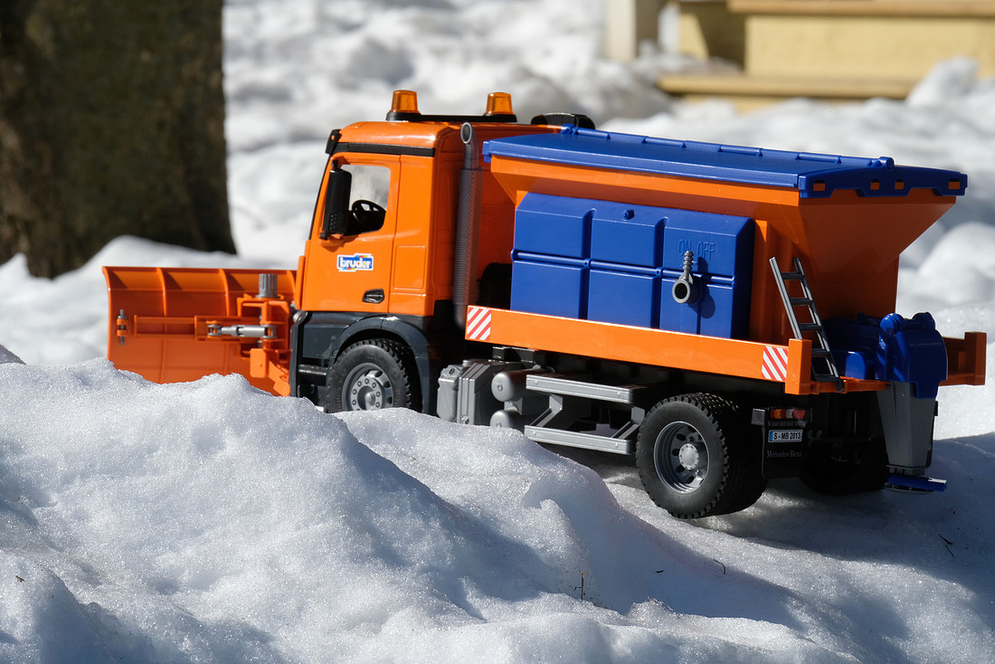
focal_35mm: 234
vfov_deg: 5.9
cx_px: 498
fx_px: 6469
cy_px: 332
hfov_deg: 8.8
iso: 400
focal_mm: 156.1
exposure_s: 1/340
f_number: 16
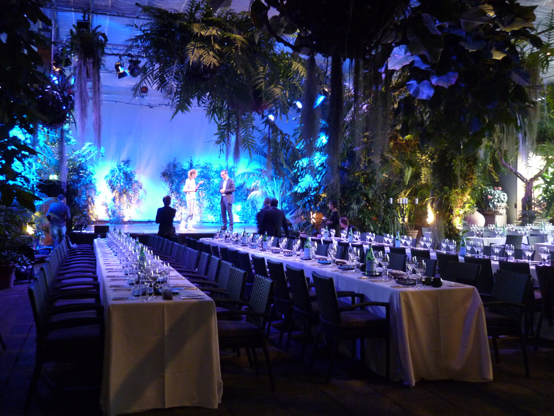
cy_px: 208
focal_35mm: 36
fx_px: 576
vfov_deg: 39.7
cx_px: 277
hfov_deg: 51.4
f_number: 3
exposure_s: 1/10
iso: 400
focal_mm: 6.4
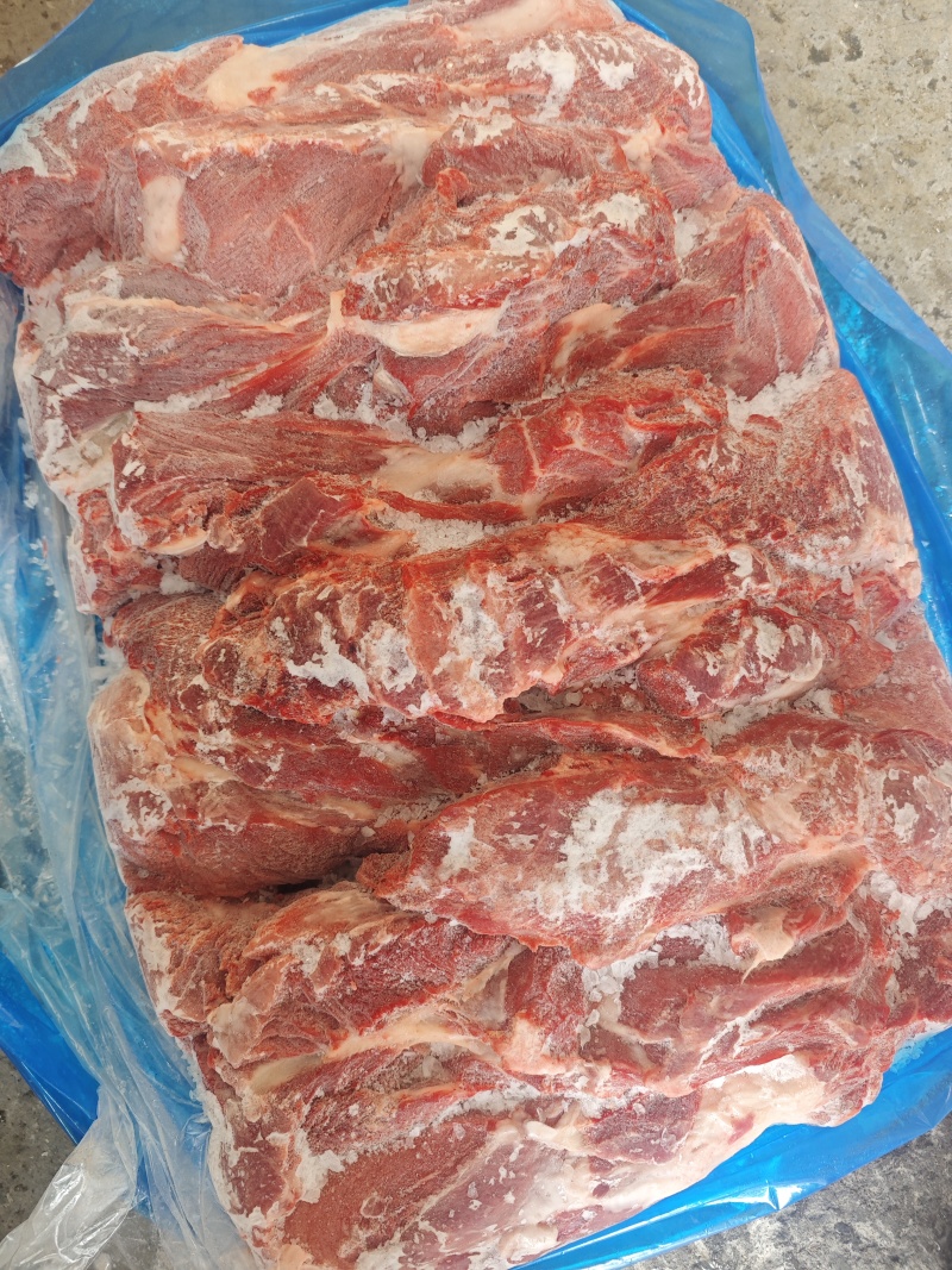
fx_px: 844
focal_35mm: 23
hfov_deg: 58.9
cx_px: 476
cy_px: 635
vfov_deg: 73.9
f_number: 1.6
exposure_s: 1/100
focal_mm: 6.55
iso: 100
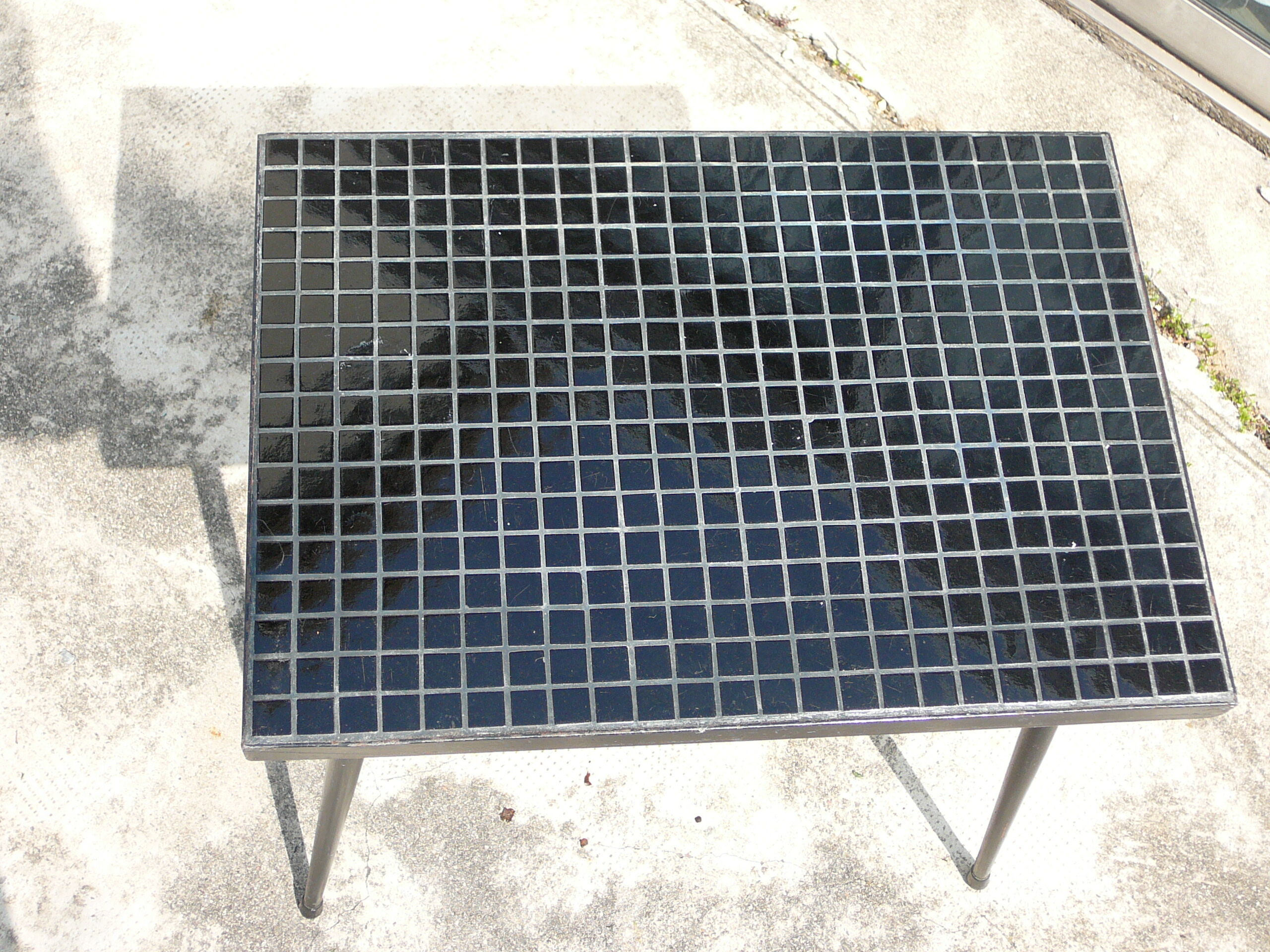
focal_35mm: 47
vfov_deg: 30.9
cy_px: 476
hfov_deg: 40.4
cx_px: 635
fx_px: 1724
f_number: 3.3
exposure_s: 1/320
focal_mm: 7
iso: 80
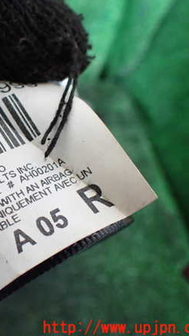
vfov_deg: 46.4
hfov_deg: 25.4
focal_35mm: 44
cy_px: 168
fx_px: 392
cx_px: -13
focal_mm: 5.4
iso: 800
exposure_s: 1/80
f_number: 2.3
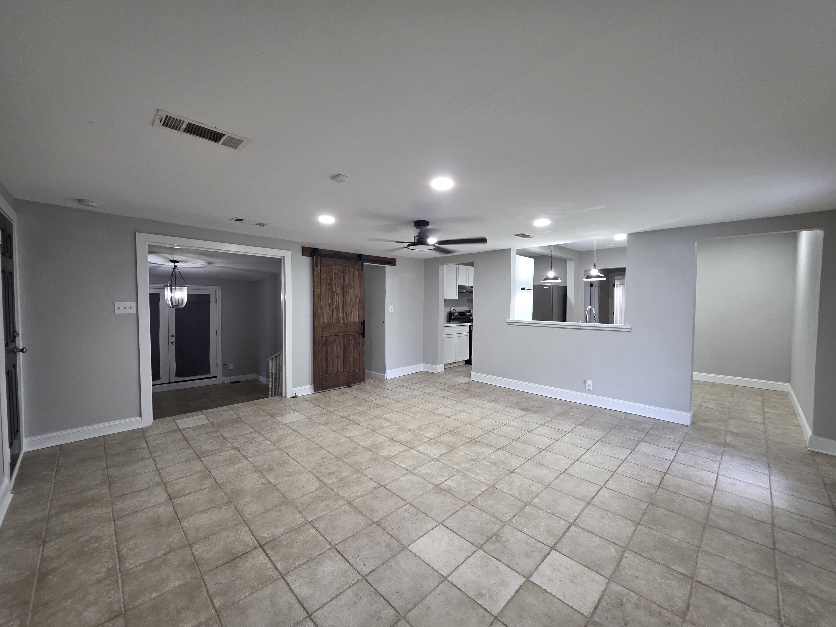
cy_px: 314
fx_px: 314
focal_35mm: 13
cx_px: 418
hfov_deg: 106.2
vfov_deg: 89.9
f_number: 1.9
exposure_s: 1/60
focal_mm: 2.2
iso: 250
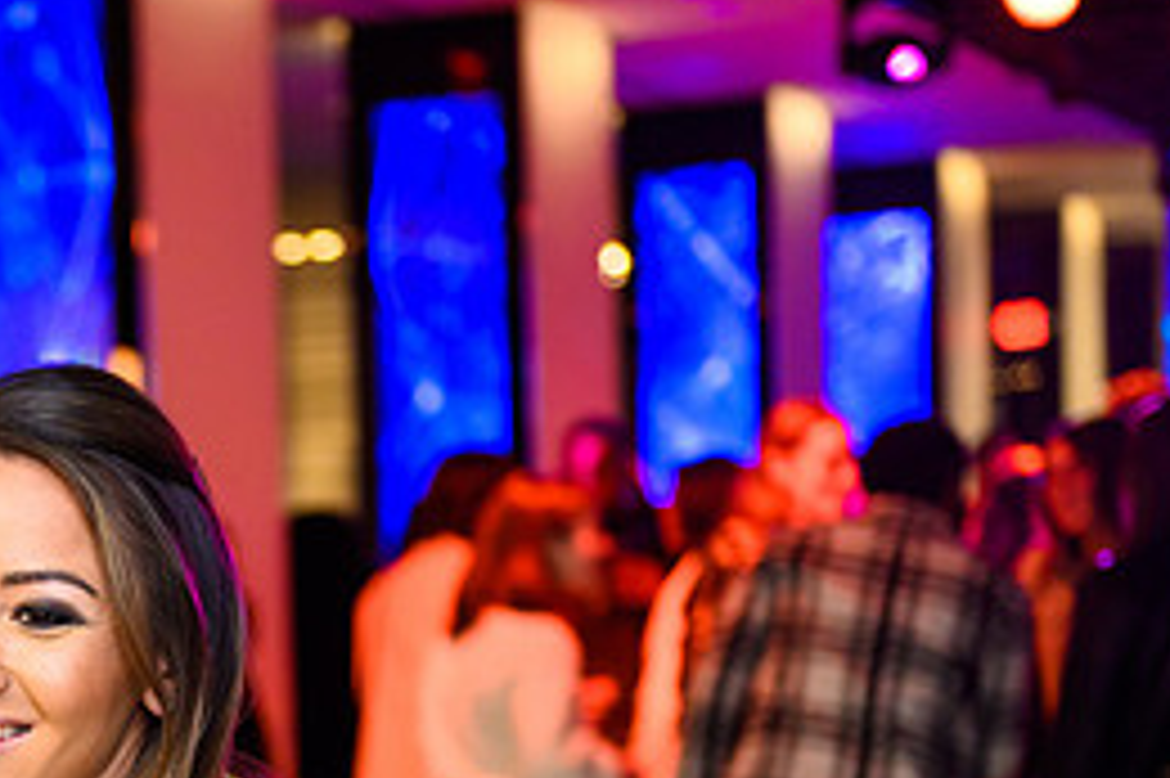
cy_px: 800
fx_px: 3475
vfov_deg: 12.6
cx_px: -50
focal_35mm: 107
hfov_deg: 18.5
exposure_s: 1/160
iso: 1600
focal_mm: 48
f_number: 3.2
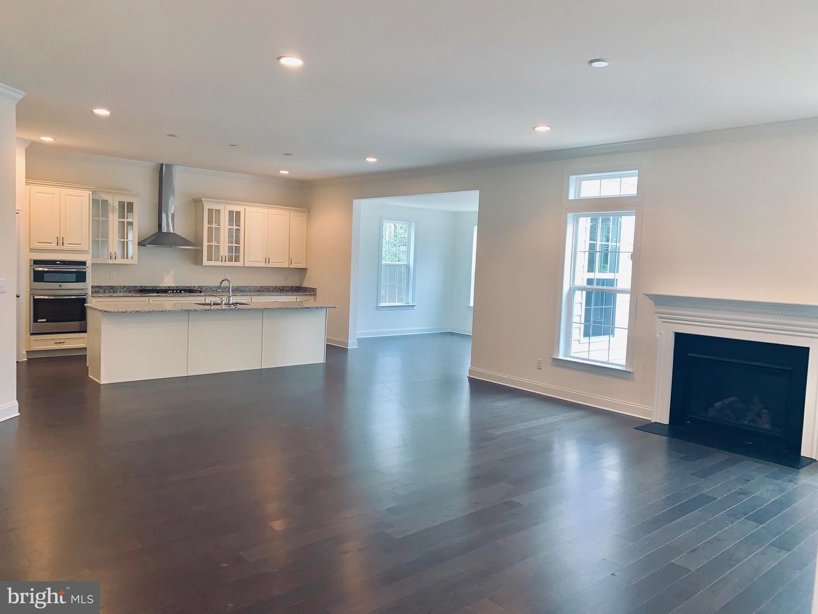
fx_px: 614
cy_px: 307
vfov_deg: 53.1
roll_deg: -1.8
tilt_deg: -2.5
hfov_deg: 67.3
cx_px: 409
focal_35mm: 26
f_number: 1.8
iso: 32
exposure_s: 1/15
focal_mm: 4.25
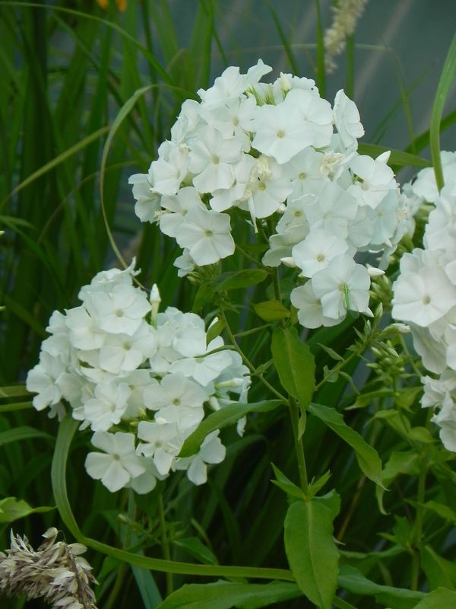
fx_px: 5111
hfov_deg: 5.1
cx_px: 228
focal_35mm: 291
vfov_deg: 6.8
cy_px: 304
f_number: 5.6
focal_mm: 51.8
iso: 160
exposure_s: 1/100
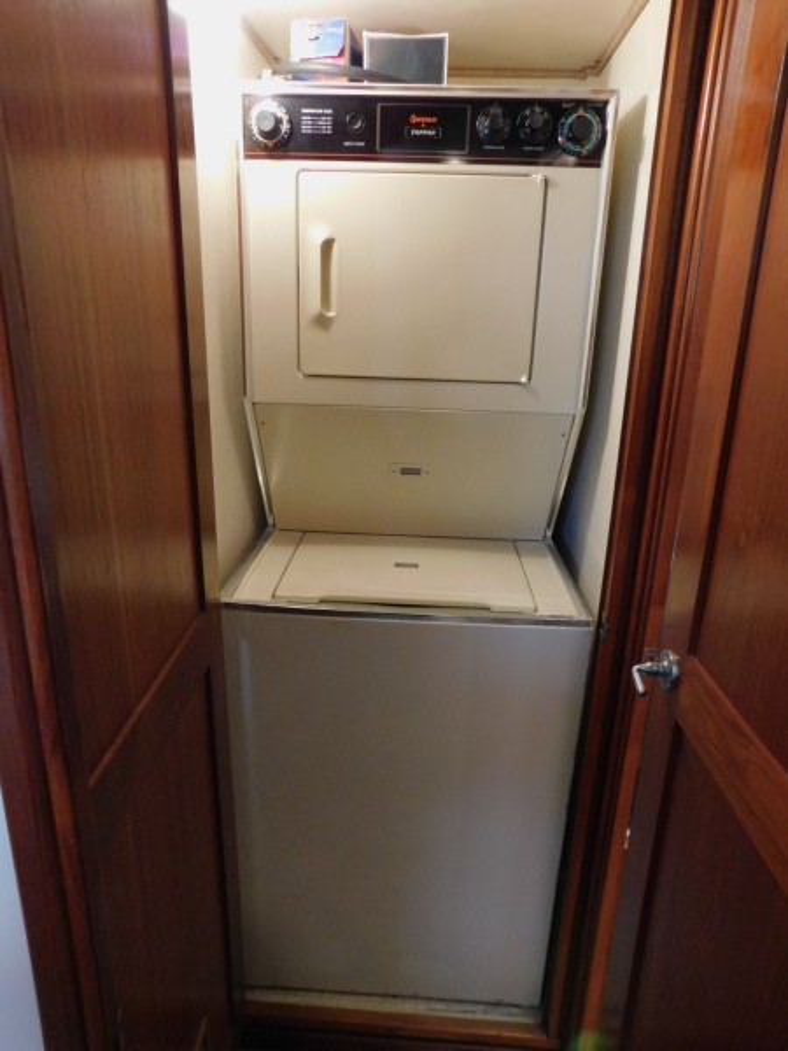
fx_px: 698
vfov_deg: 73.9
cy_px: 526
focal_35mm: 23
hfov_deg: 58.9
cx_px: 394
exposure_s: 1/20
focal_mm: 4
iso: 400
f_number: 3
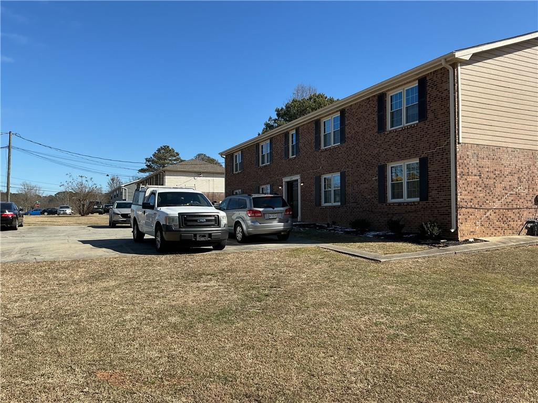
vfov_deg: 48.2
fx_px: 451
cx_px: 269
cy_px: 202
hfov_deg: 61.7
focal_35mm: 29
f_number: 1.8
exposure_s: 1/1534
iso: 25
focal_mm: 3
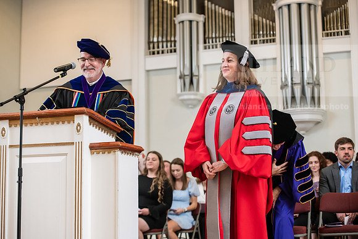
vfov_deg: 19.5
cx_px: 179
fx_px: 696
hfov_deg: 28.8
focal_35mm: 70
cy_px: 120
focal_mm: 70
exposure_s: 1/160
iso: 1600
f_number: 4
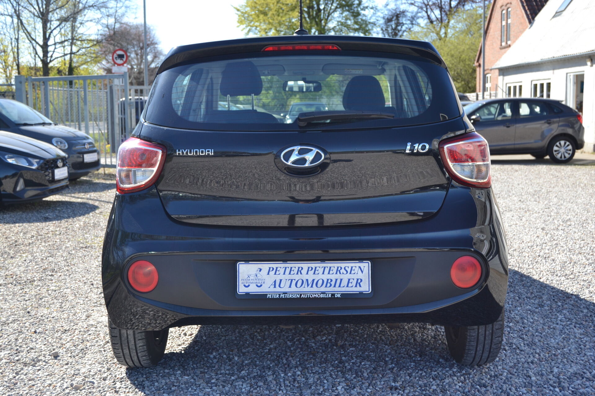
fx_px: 744
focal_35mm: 45
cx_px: 298
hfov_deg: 43.6
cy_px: 198
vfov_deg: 29.9
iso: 100
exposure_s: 1/160
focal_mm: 30
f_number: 6.3
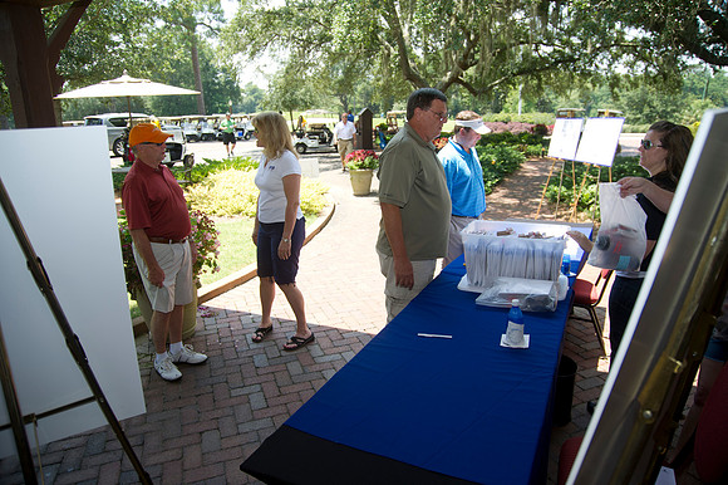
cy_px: 242
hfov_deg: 73.8
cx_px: 364
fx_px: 485
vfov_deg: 53.1
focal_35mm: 24
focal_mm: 24
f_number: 4.5
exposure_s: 1/250
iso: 200
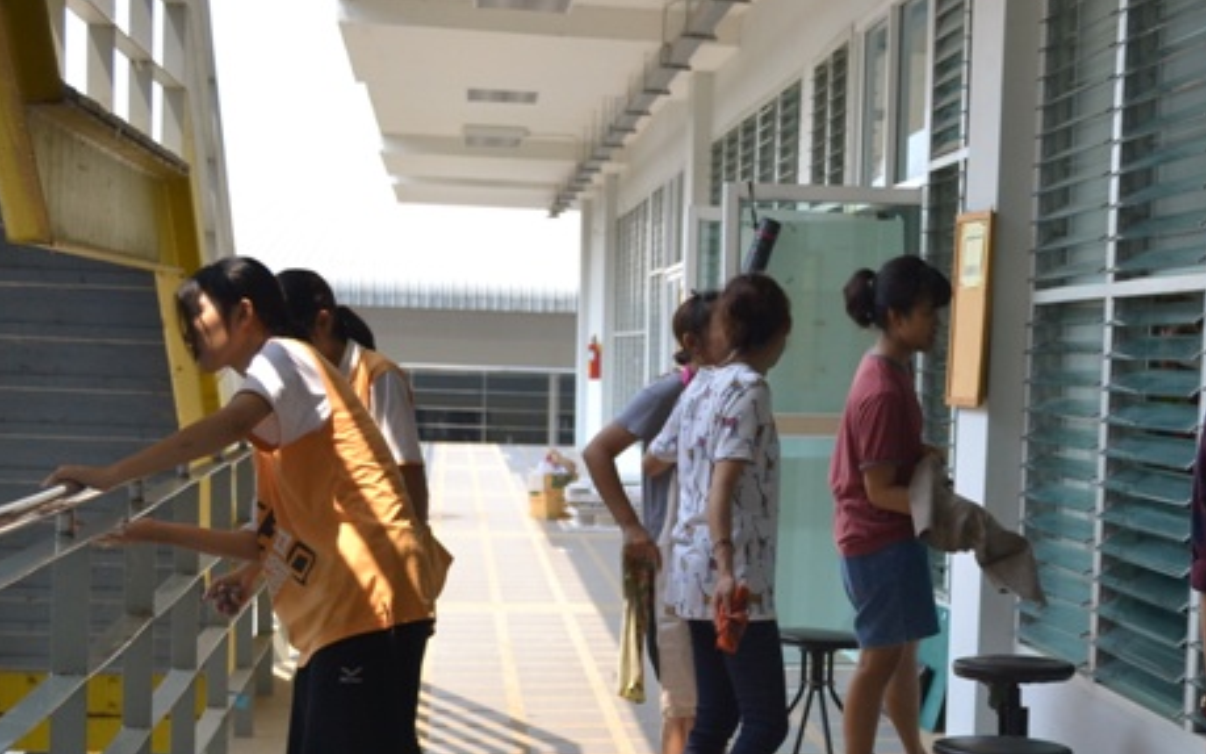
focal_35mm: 70
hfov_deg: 29.1
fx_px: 2301
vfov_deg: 18.4
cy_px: 623
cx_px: 843
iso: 400
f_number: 4.5
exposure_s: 1/800
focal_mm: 28
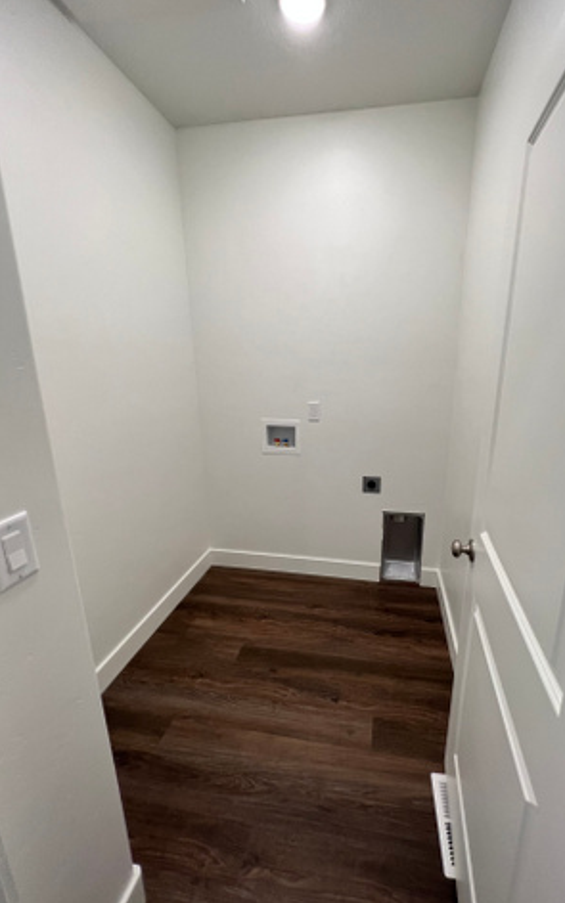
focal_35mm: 14
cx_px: 326
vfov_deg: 105.3
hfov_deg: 78.1
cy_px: 453
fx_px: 345
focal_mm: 1.57
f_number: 1.8
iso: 125
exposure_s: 1/120
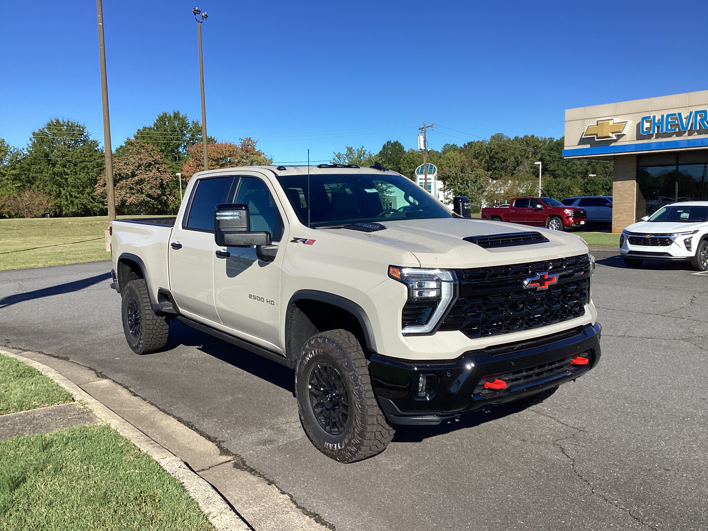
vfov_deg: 45.4
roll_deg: +1.4
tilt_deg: -4.4
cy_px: 266
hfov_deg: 58.4
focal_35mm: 31
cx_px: 354
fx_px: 634
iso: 25
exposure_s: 1/1481
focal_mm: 3.3
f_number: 2.4
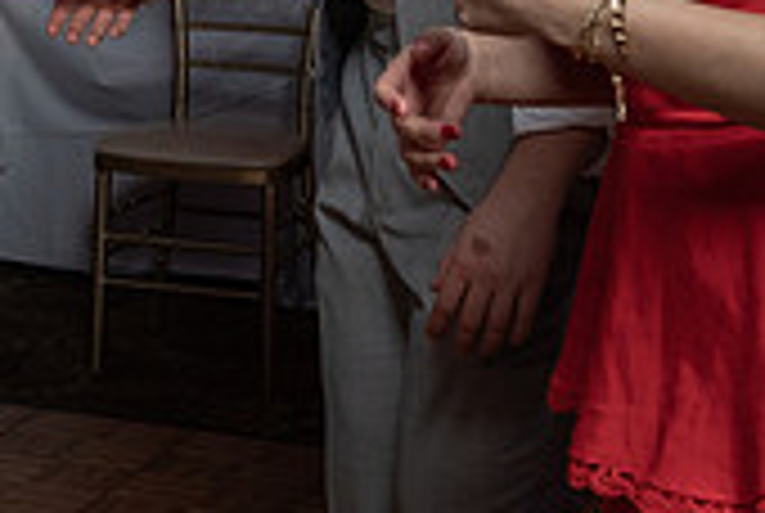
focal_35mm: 139
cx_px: -197
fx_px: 2959
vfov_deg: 9.7
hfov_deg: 14.2
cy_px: -133
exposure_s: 1/250
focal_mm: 39
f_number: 5.6
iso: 2000
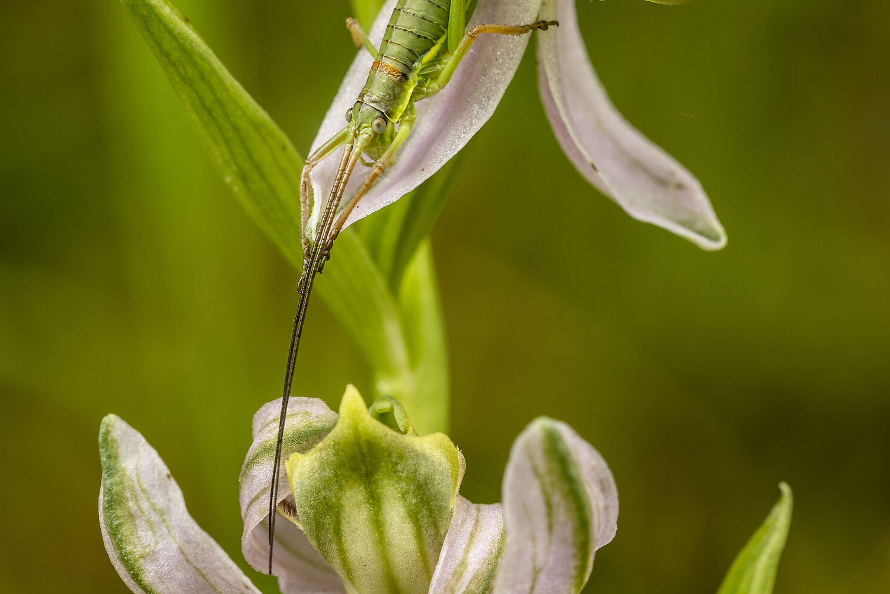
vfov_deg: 5.5
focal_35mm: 252
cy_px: 142
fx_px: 6225
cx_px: 586
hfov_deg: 8.2
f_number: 11
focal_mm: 105
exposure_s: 1/25
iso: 100
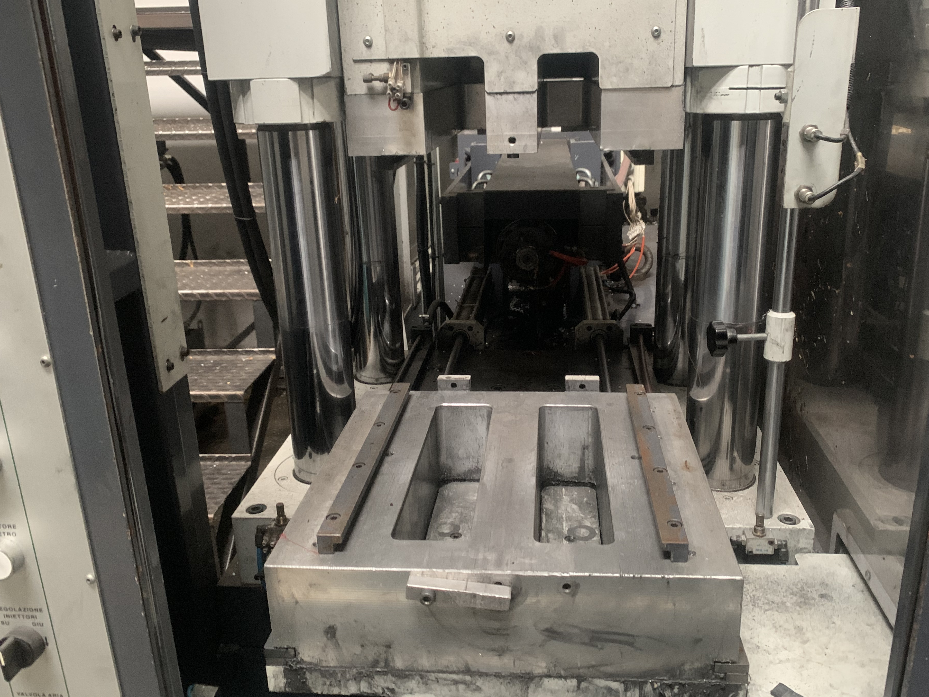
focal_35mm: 29
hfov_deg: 61.6
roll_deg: +1.0
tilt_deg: -17.3
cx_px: 495
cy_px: 311
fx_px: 778
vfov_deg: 48.1
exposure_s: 1/30
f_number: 1.8
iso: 500
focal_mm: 4.25
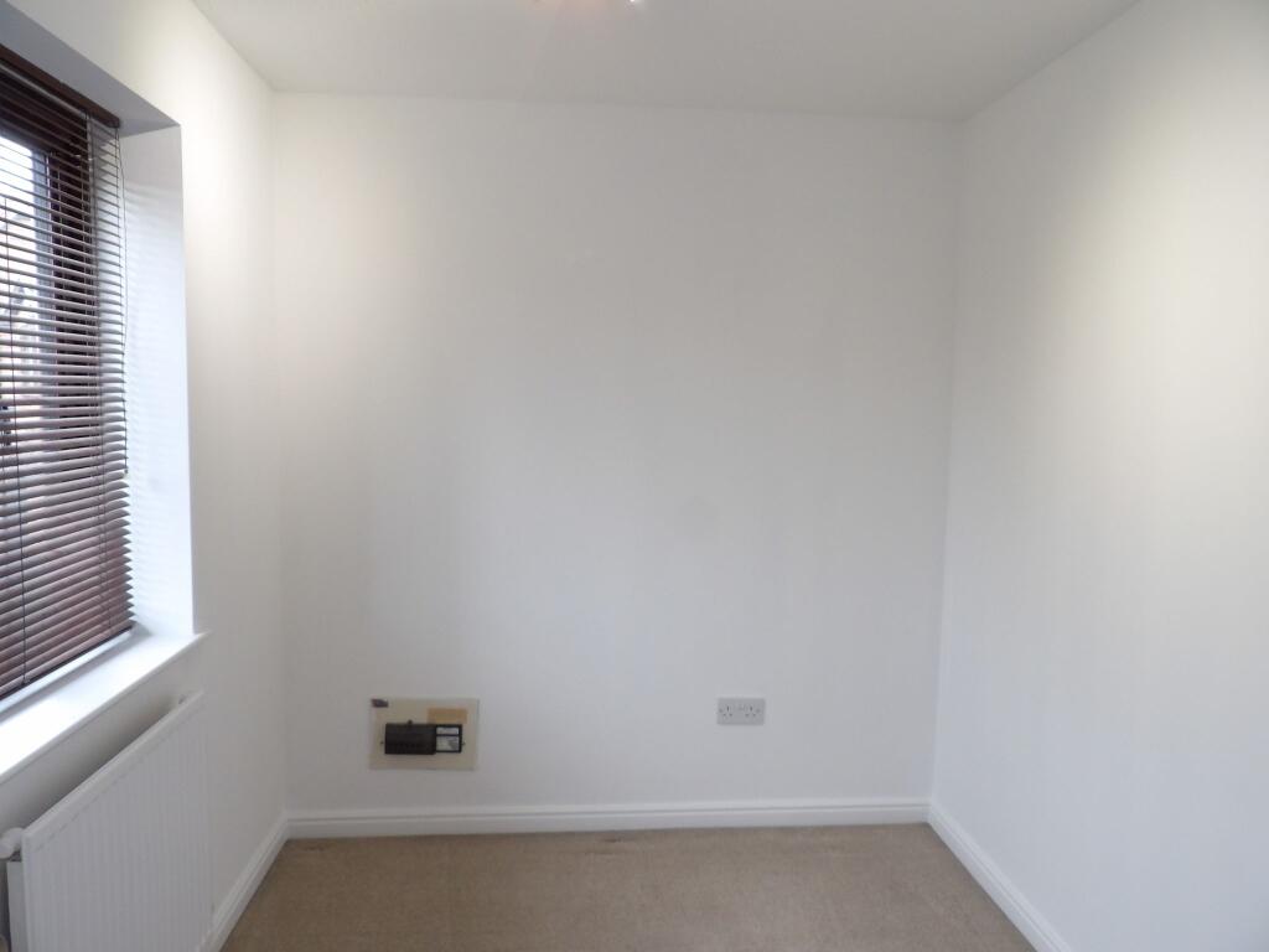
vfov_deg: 56.8
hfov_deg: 71.6
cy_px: 476
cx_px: 634
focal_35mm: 24
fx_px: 880
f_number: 3.2
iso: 156
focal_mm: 4.3
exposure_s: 1/33
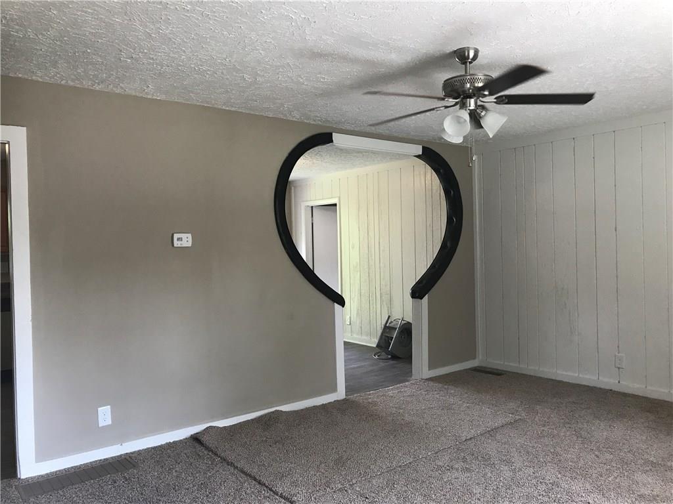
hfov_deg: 63.4
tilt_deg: -0.3
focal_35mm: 28
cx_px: 336
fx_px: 544
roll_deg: +2.5
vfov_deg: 49.7
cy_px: 252
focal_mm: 3.99
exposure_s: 1/40
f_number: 1.8
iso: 32
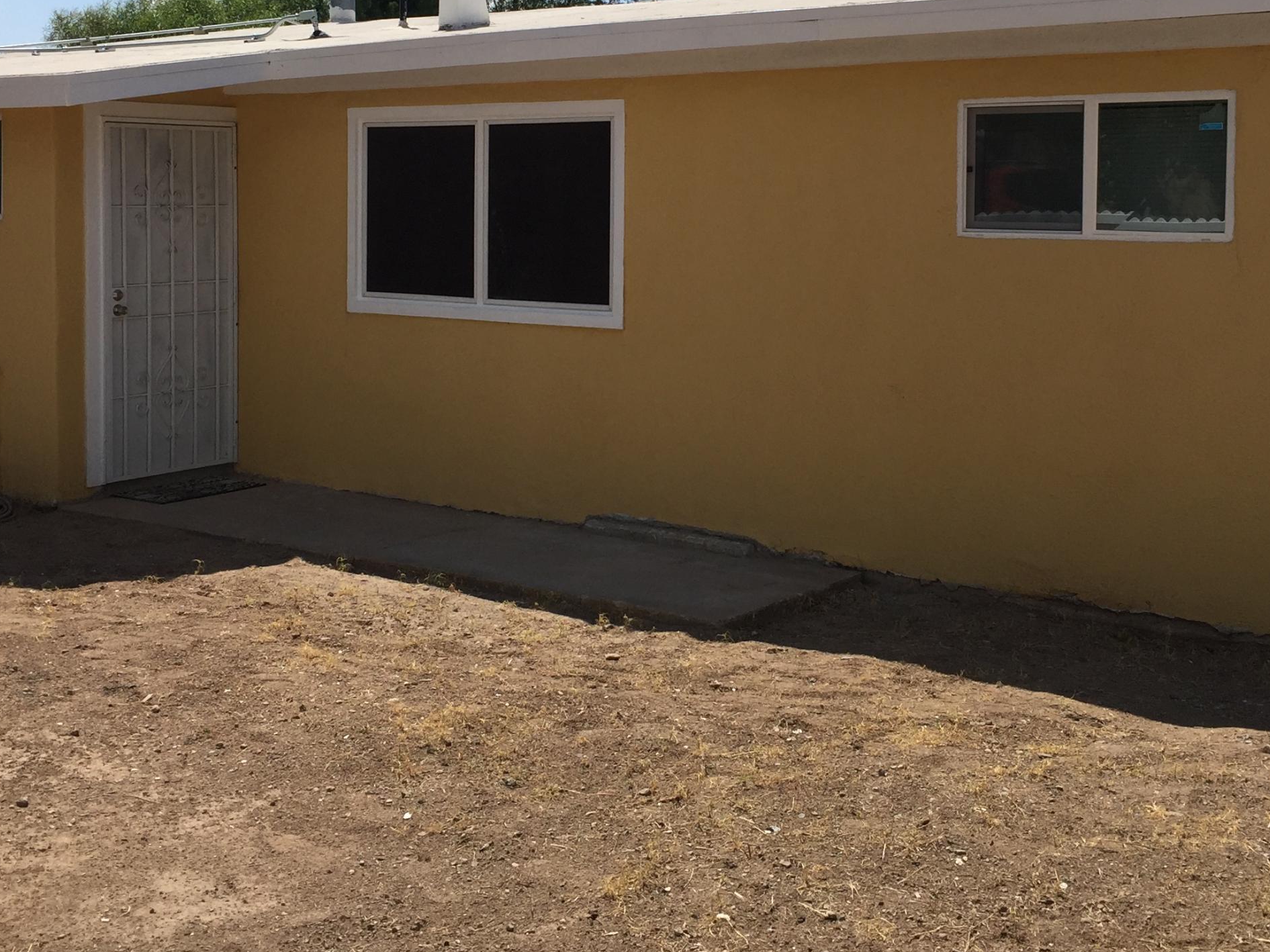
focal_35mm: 46
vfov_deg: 31.2
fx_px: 1688
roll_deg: -0.5
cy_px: 307
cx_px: 643
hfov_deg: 41.2
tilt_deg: -3.6
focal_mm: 4.15
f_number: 2.2
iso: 32
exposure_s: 1/3300
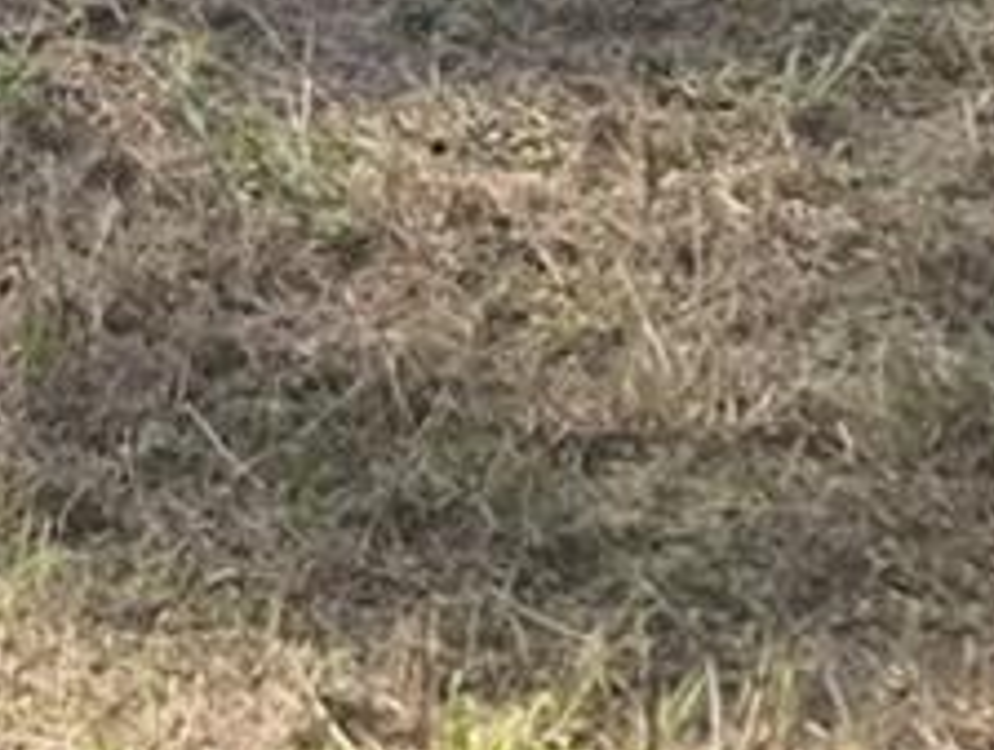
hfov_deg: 9.6
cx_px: -586
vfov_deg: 6.8
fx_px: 5727
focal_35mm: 199
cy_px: -1496
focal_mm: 4.26
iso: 100
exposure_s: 1/237
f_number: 1.8
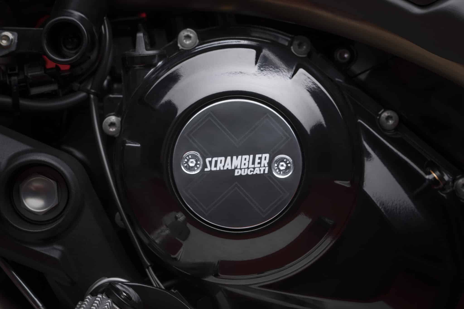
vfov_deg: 13.0
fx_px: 1353
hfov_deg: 19.5
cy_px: 154
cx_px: 232
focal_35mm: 105
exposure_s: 1/125
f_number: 11
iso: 100
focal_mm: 105
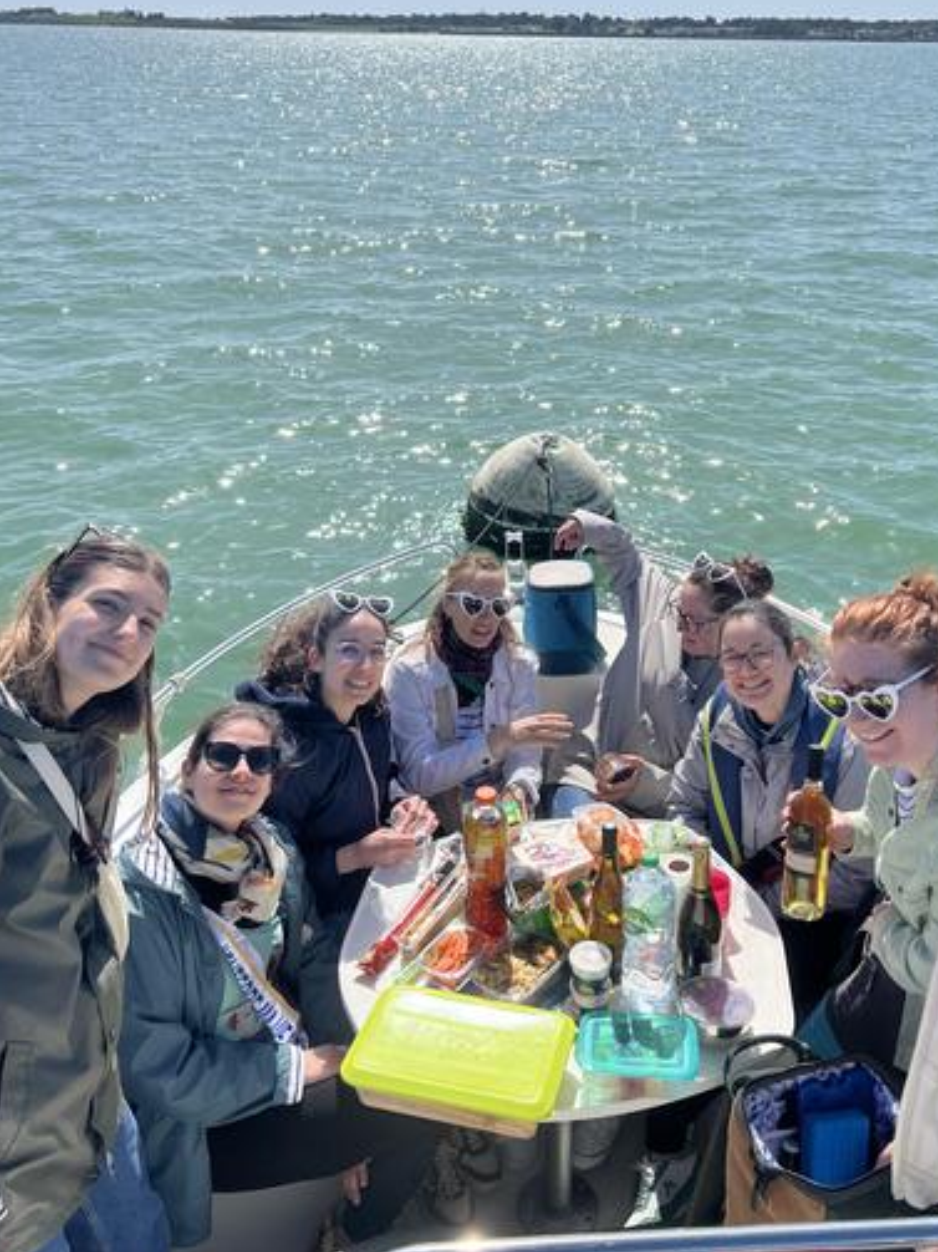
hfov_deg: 45.3
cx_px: 537
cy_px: 513
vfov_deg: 58.0
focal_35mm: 31
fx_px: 1120
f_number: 1.5
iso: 50
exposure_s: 1/5882
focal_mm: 5.7
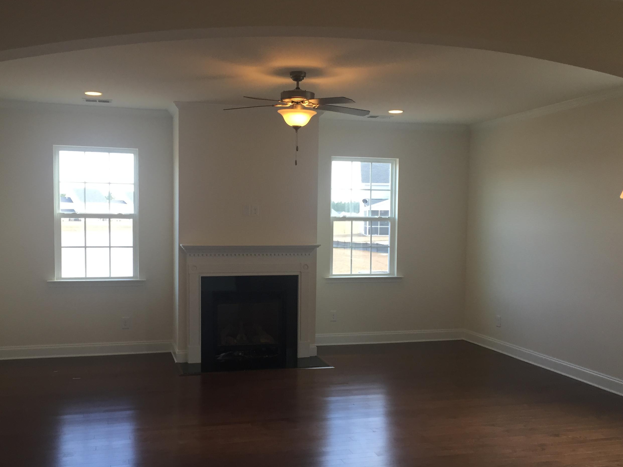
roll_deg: -0.4
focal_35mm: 35
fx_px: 630
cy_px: 259
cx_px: 280
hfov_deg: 52.5
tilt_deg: -4.1
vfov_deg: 40.6
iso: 32
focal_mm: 4.15
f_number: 2.2
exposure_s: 1/40
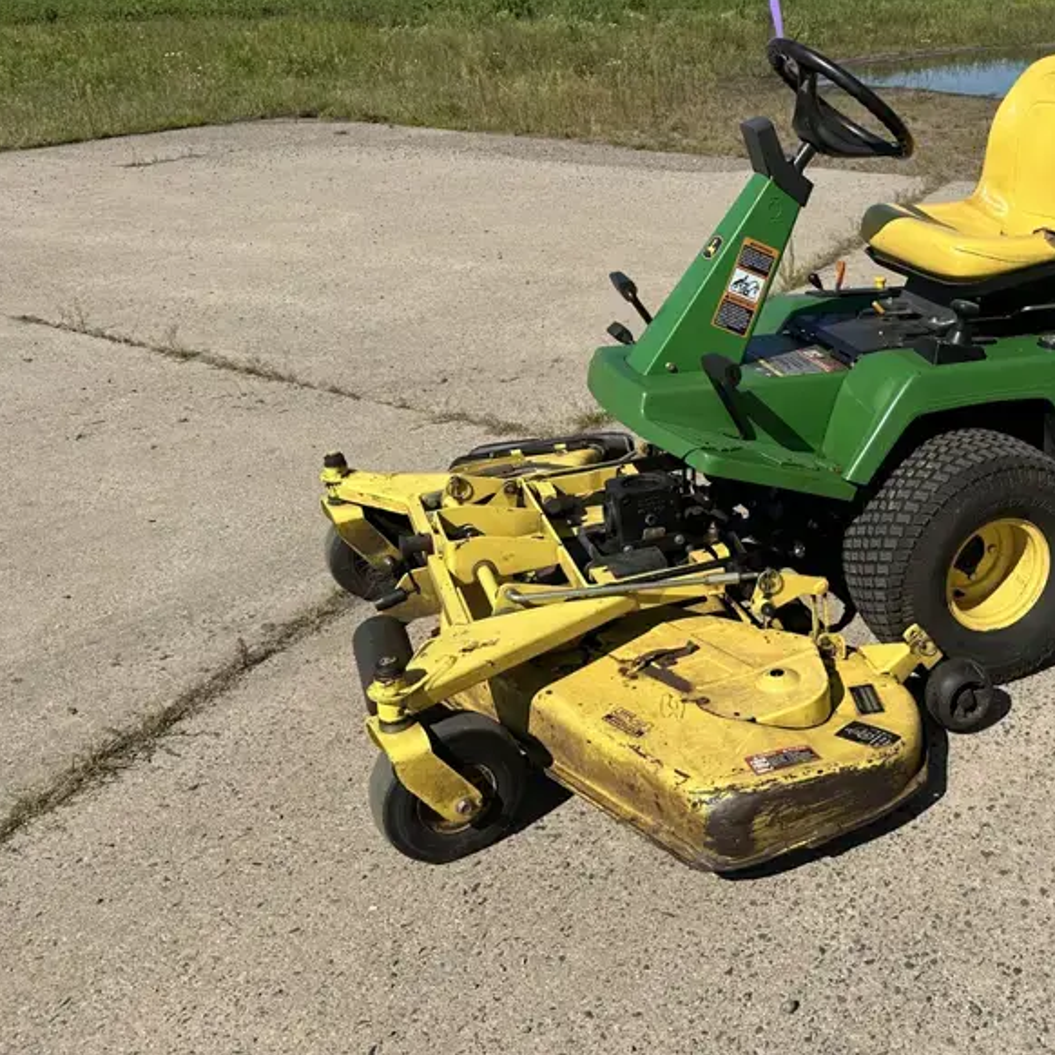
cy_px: 406
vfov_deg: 46.9
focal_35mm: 35
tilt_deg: -19.9
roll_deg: -1.1
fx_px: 1207
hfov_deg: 44.7
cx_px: 856
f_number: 1.78
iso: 80
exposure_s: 1/6623
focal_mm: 6.86
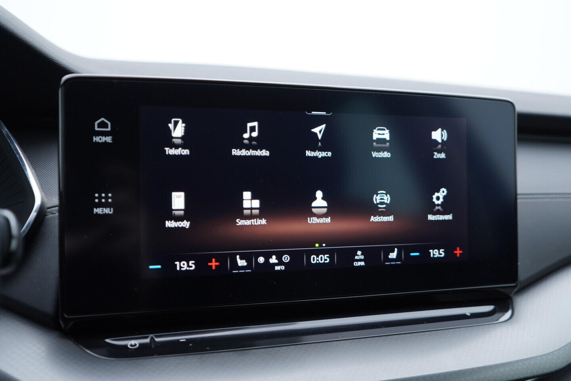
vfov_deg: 36.9
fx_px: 571
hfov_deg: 53.1
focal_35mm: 36
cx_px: 286
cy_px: 190
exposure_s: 1/40
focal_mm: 24
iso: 125
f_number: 2.8
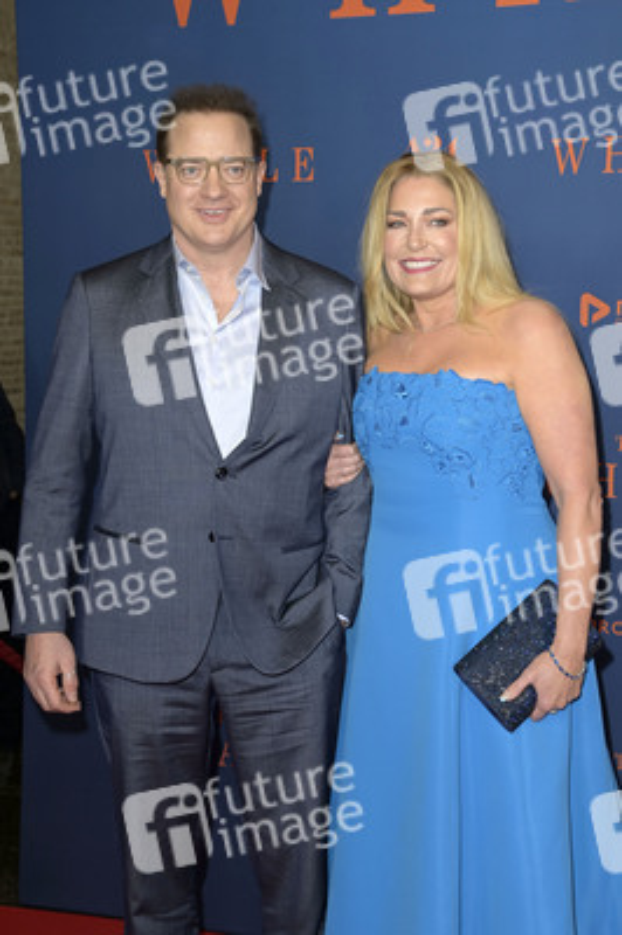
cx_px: 311
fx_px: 1609
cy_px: 468
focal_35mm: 62
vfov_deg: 32.4
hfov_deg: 21.9
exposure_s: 1/250
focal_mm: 62
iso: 640
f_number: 6.3
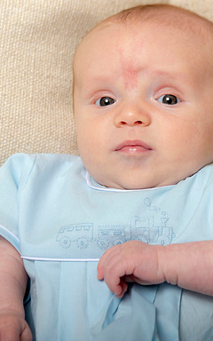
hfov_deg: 5.2
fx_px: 2359
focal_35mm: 254
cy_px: 170
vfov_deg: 8.3
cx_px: 123
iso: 250
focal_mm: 165
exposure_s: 1/200
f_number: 5.6
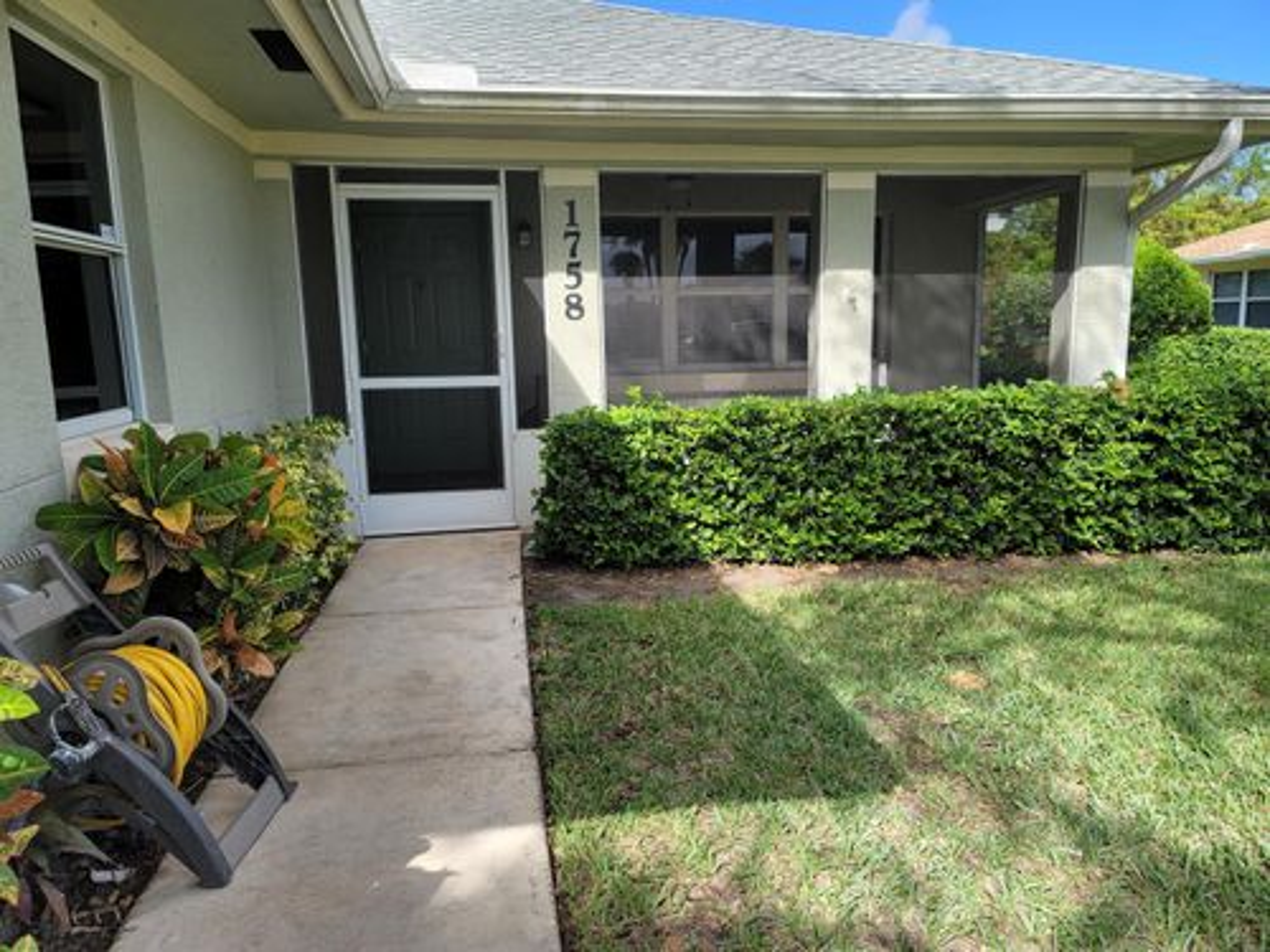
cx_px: 635
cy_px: 476
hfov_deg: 69.4
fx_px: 917
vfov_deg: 54.9
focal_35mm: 25
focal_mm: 7
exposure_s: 1/419
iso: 20
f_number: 1.8
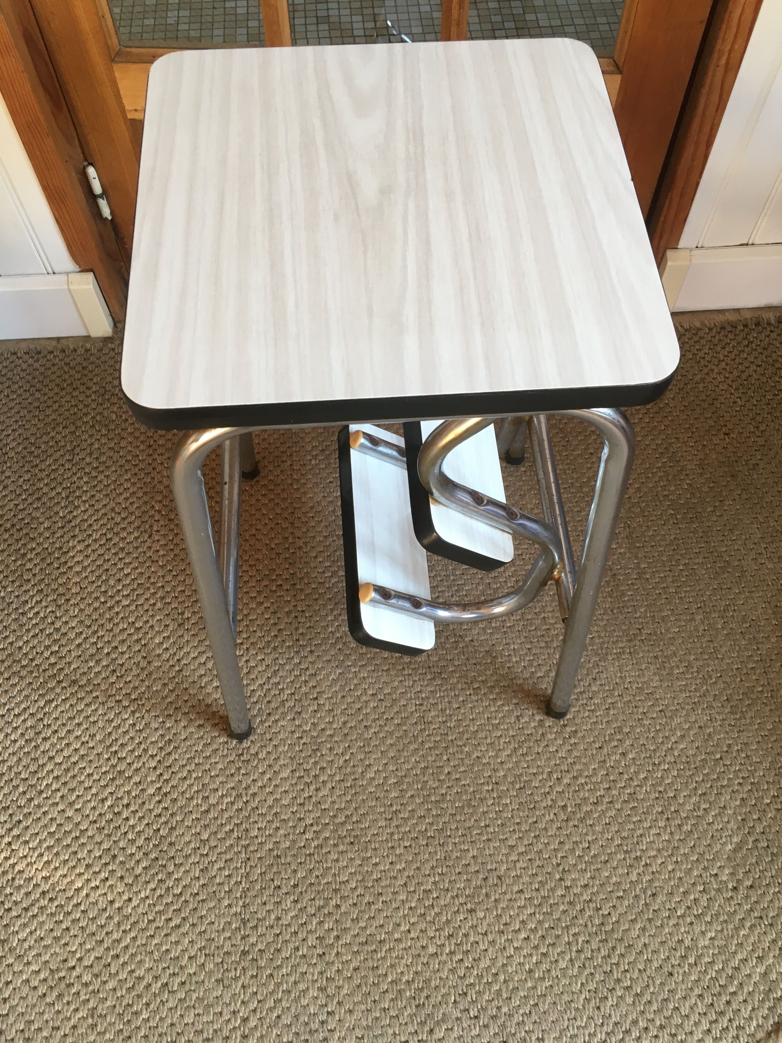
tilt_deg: -60.5
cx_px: 391
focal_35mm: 29
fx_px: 874
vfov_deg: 61.7
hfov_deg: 48.2
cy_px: 522
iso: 80
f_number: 2.2
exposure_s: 1/33
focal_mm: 4.15
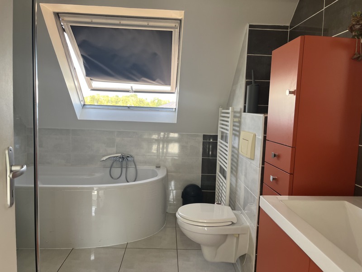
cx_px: 181
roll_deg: -3.2
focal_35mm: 26
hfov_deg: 67.3
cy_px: 136
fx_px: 272
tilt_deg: -6.2
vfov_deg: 53.1
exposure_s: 1/122
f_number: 1.6
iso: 80
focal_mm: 5.1
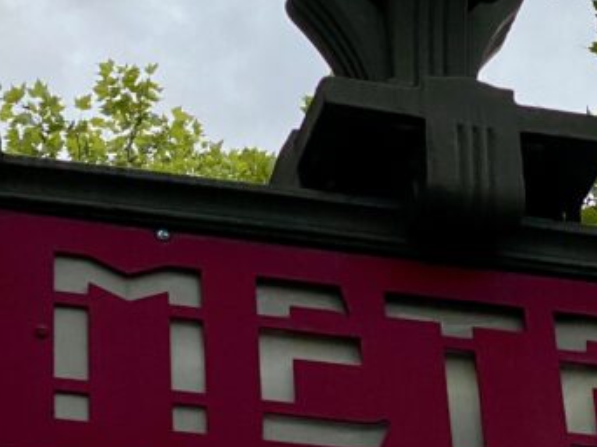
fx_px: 2913
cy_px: 245
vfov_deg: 8.8
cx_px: 466
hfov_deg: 11.7
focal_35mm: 169
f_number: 2
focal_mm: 6
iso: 20
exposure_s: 1/856
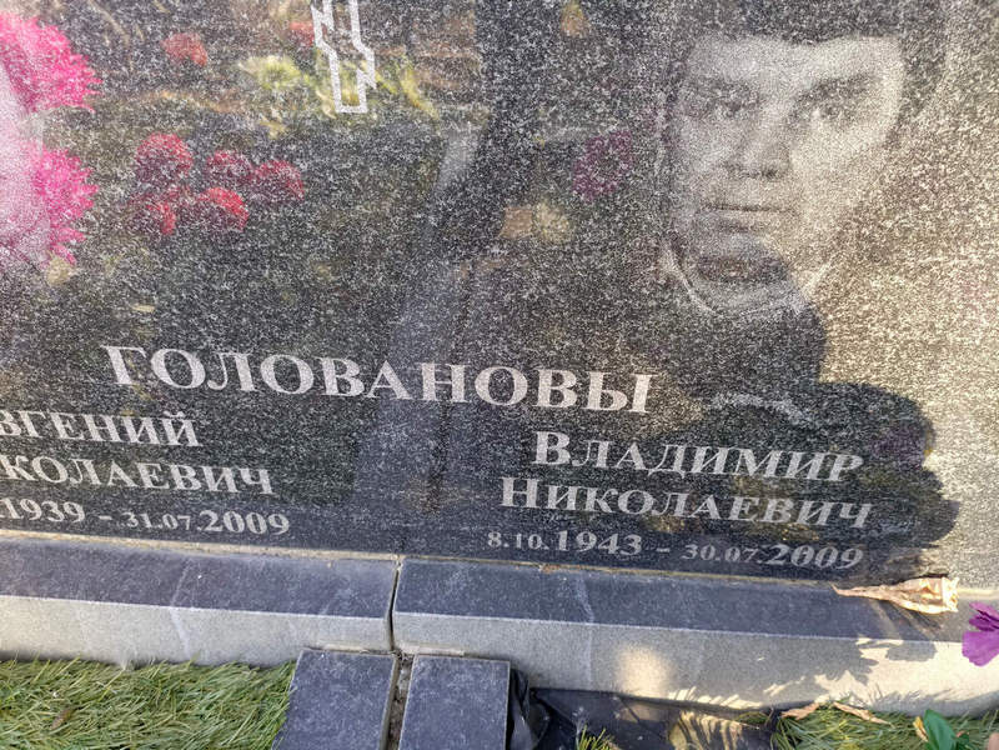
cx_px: 500
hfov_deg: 69.4
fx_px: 721
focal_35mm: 25
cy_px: 375
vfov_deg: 54.9
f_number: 1.69
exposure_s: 1/60
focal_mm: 4.76
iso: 160
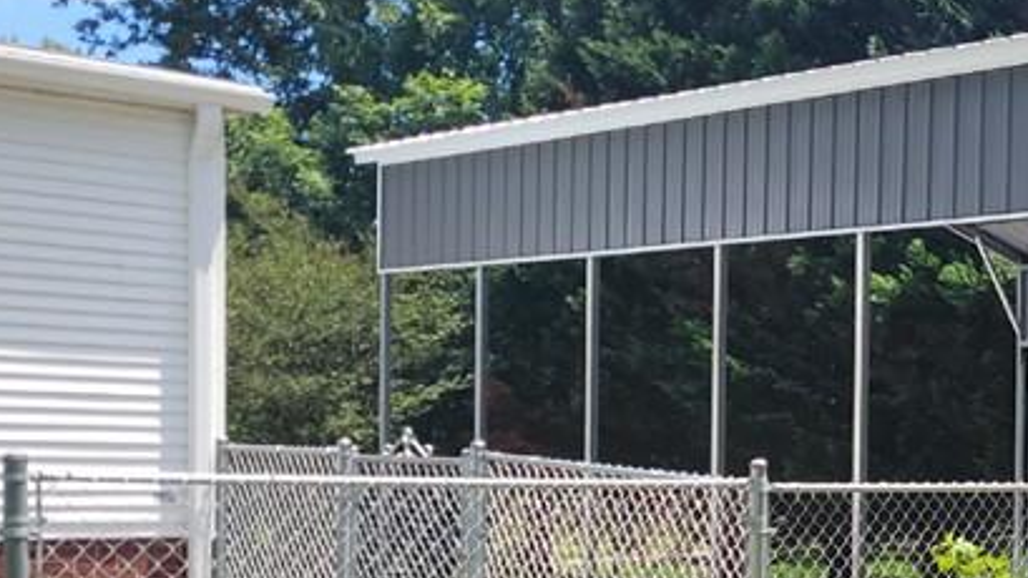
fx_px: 1935
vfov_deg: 16.8
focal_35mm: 71
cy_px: 505
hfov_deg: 26.8
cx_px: 1194
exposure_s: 1/1111
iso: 40
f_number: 1.8
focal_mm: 5.4
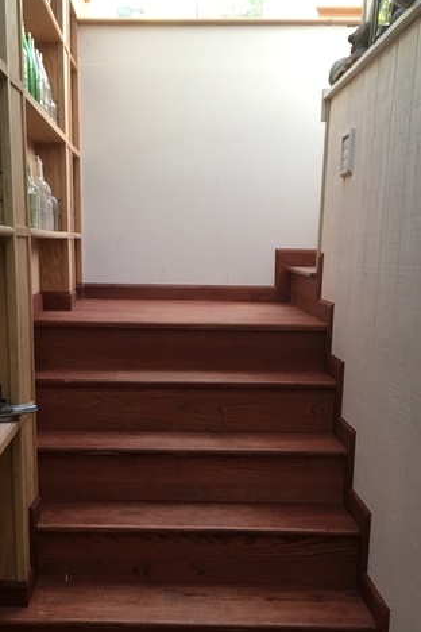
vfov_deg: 44.8
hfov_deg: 31.0
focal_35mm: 43
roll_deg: -0.8
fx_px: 754
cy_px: 421
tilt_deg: -13.5
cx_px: 154
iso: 100
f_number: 2.2
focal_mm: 4.15
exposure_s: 1/30
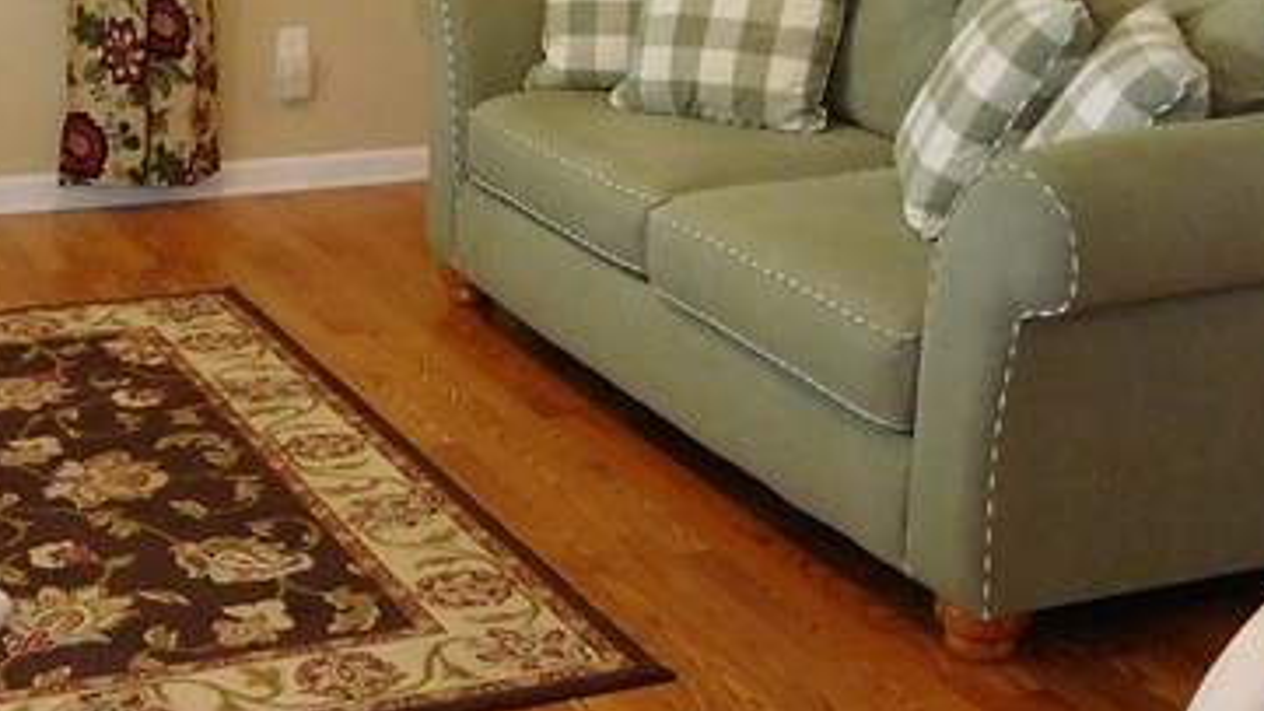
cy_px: -179
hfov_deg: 29.6
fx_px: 2379
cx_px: 476
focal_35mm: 71
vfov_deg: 16.2
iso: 280
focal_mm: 4
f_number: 3
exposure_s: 1/30
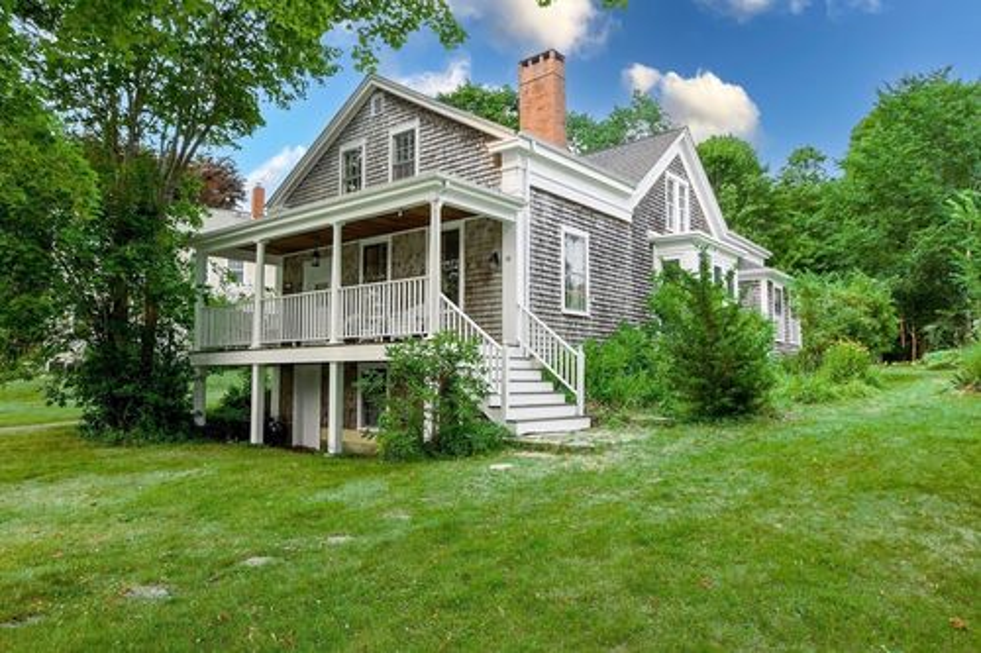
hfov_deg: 73.8
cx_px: 490
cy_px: 326
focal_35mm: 24
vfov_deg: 53.1
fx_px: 654
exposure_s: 1/640
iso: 1000
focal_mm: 16
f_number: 6.3
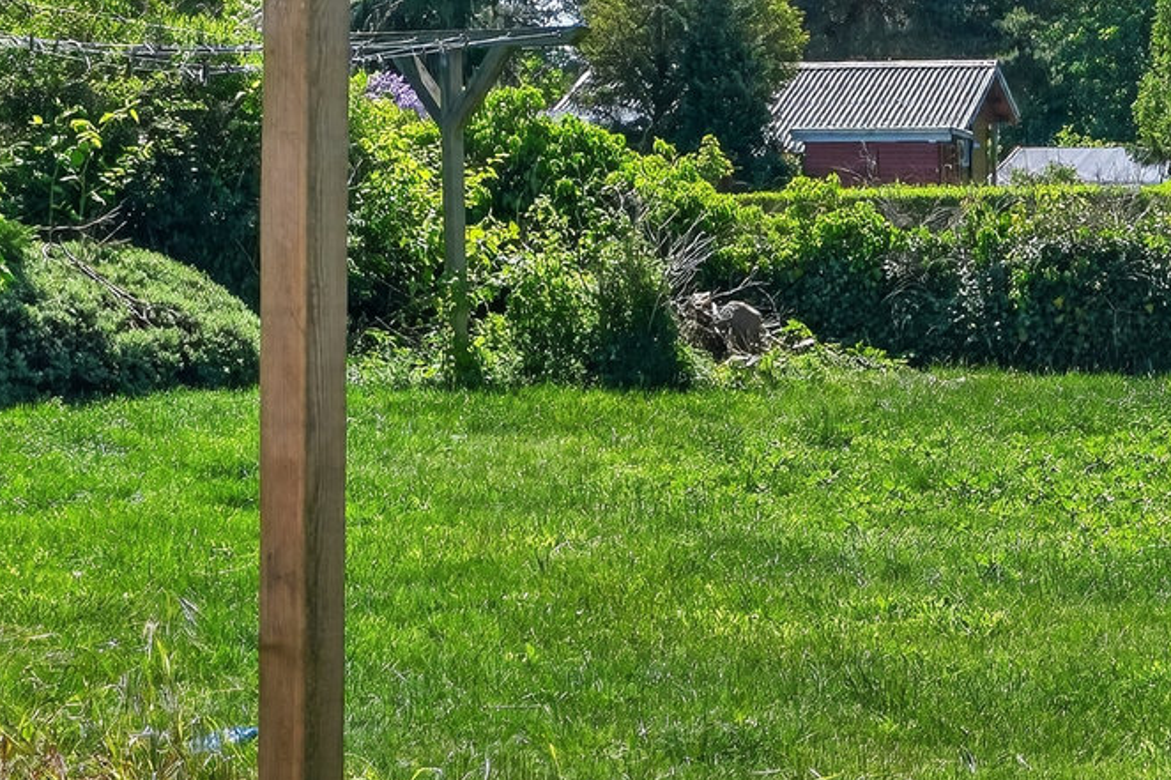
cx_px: 669
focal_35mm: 89
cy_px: 233
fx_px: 2894
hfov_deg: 22.9
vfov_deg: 15.3
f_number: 8
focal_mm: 23
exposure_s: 1/200
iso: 400
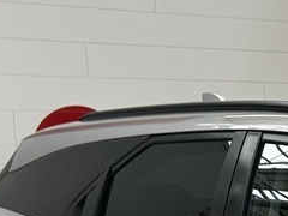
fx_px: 1298
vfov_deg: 9.0
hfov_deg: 11.0
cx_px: 655
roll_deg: +0.4
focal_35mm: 156
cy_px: 416
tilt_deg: -13.4
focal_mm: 5.7
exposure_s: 1/490
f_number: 1.5
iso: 50
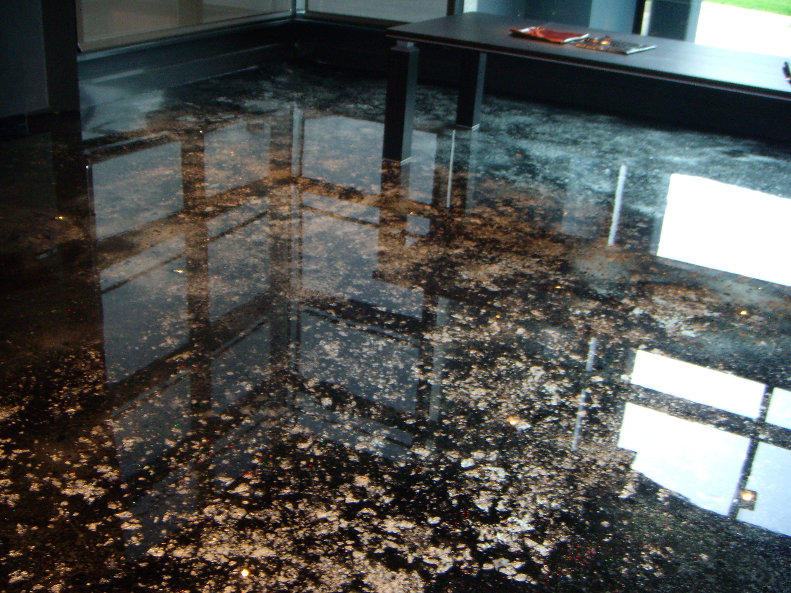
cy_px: 296
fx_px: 868
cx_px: 396
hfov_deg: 49.0
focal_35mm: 38
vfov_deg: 37.7
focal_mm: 6.4
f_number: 3.5
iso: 100
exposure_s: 1/10.4
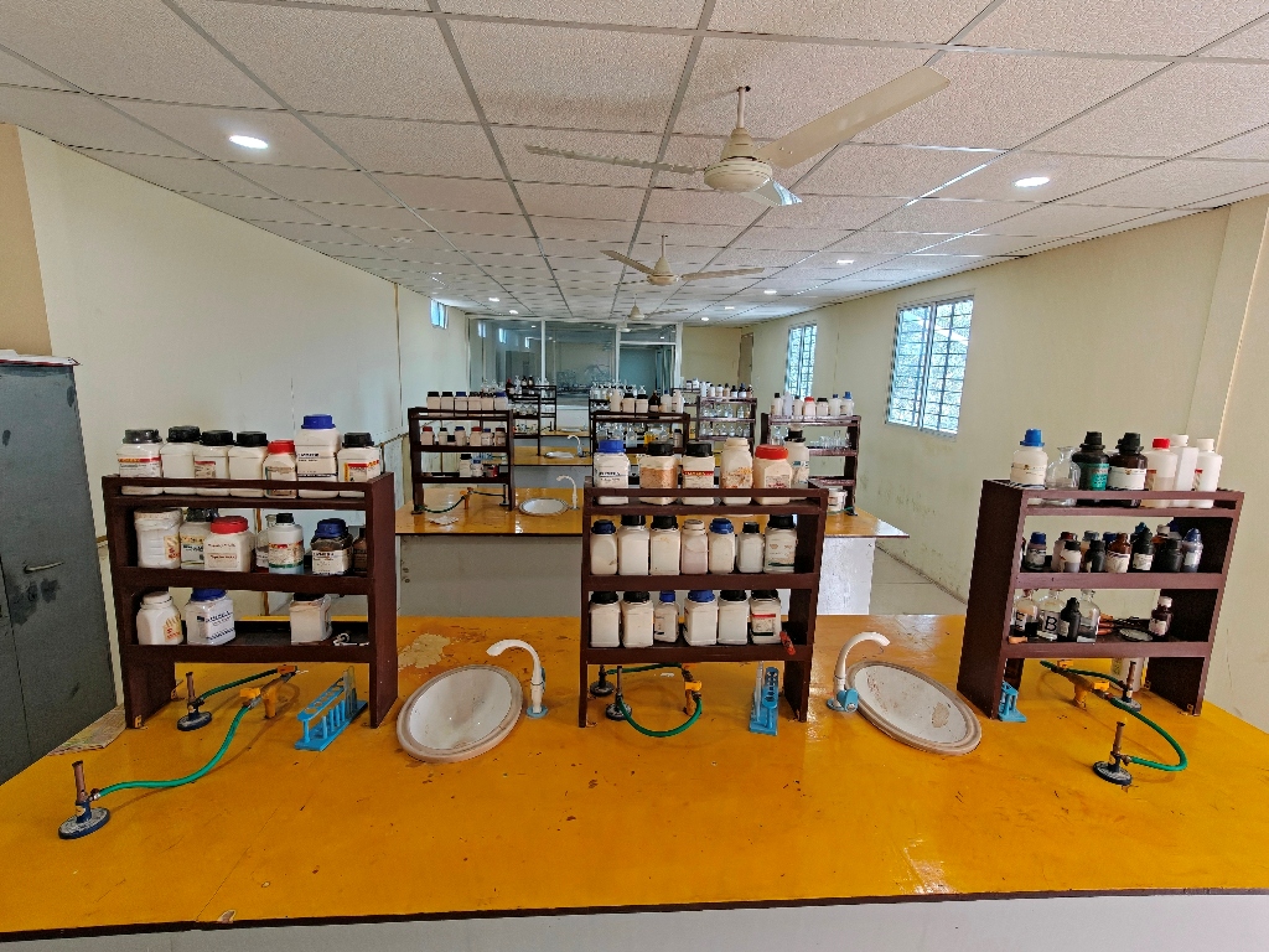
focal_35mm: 16
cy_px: 476
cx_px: 634
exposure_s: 1/100
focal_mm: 2.31
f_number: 2
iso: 320
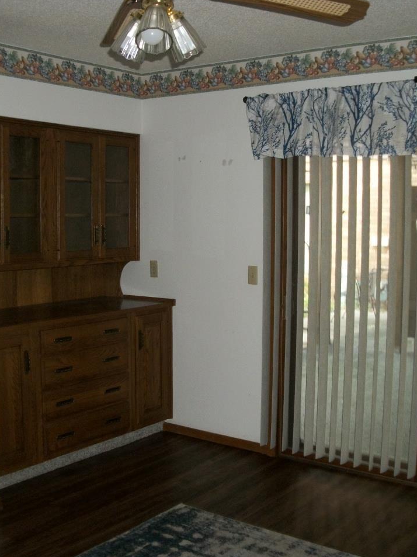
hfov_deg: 33.6
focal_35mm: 43
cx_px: 219
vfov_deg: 43.9
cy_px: 278
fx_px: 691
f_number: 2.9
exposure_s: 1/30
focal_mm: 5.7
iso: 160
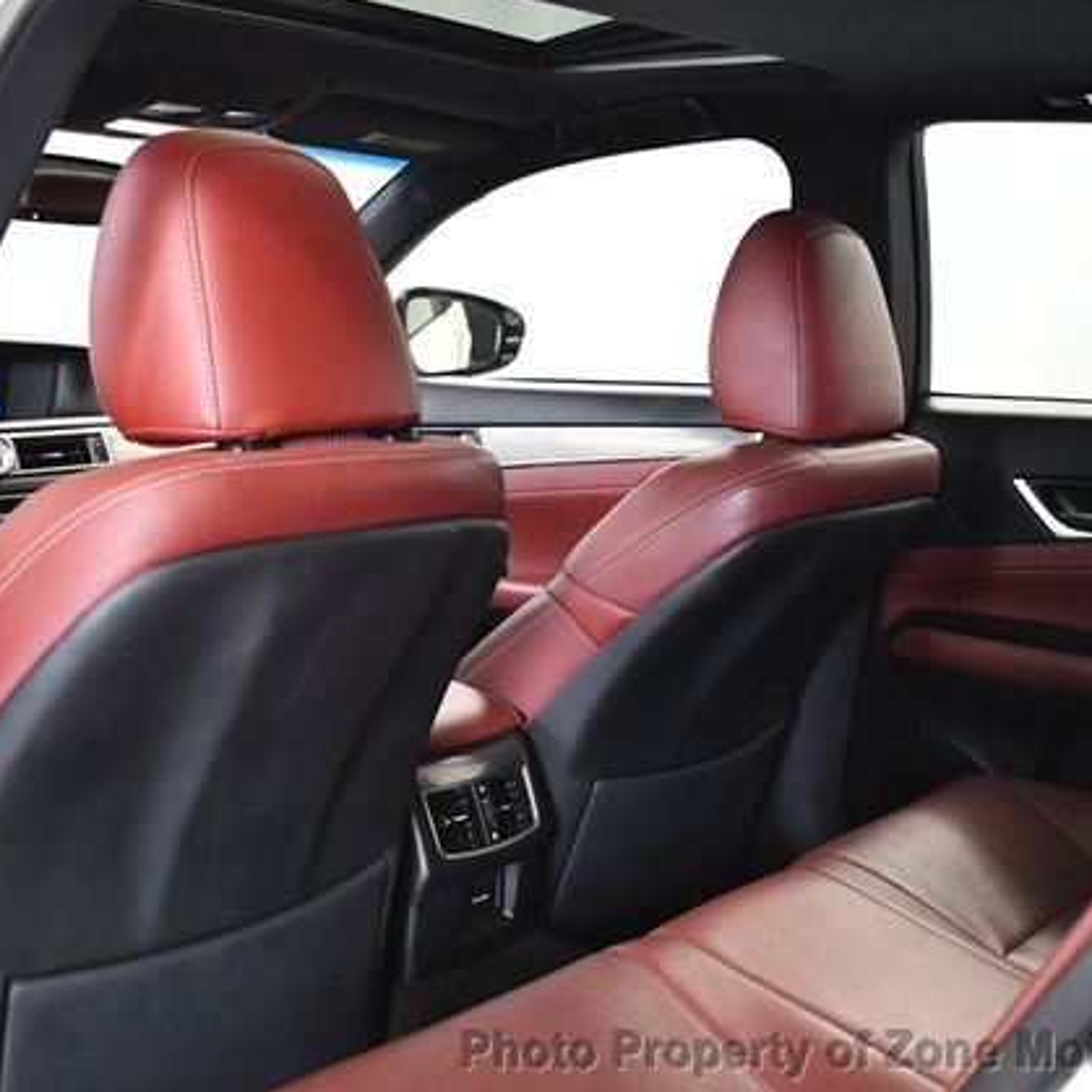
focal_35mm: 48
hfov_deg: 35.2
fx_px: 1713
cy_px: 545
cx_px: 430
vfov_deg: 35.4
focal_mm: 25
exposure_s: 1/100
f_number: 4
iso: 3200
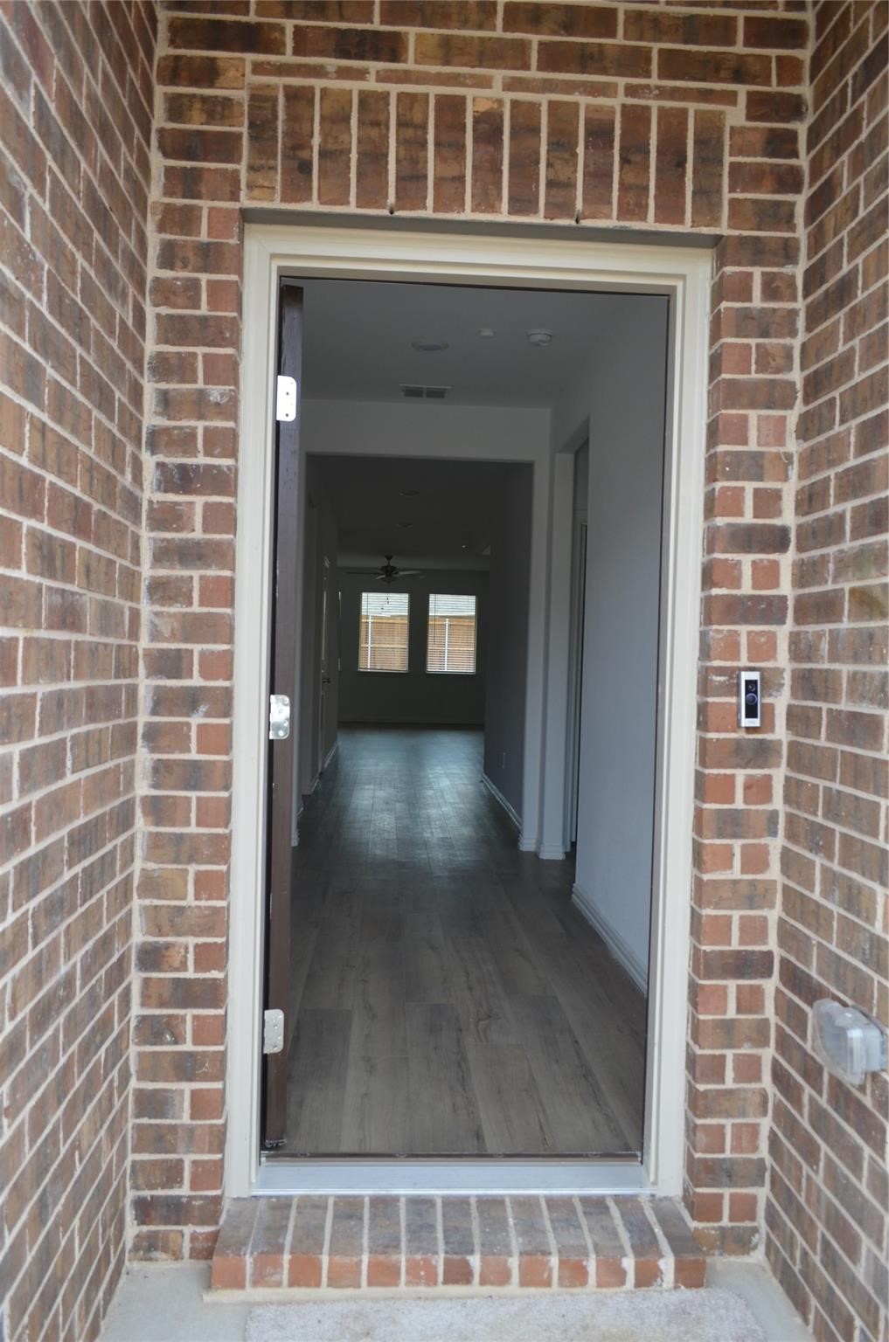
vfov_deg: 67.5
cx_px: 444
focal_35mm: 27
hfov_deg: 47.7
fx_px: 1005
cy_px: 671
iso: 200
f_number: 5.6
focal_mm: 18
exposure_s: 1/125
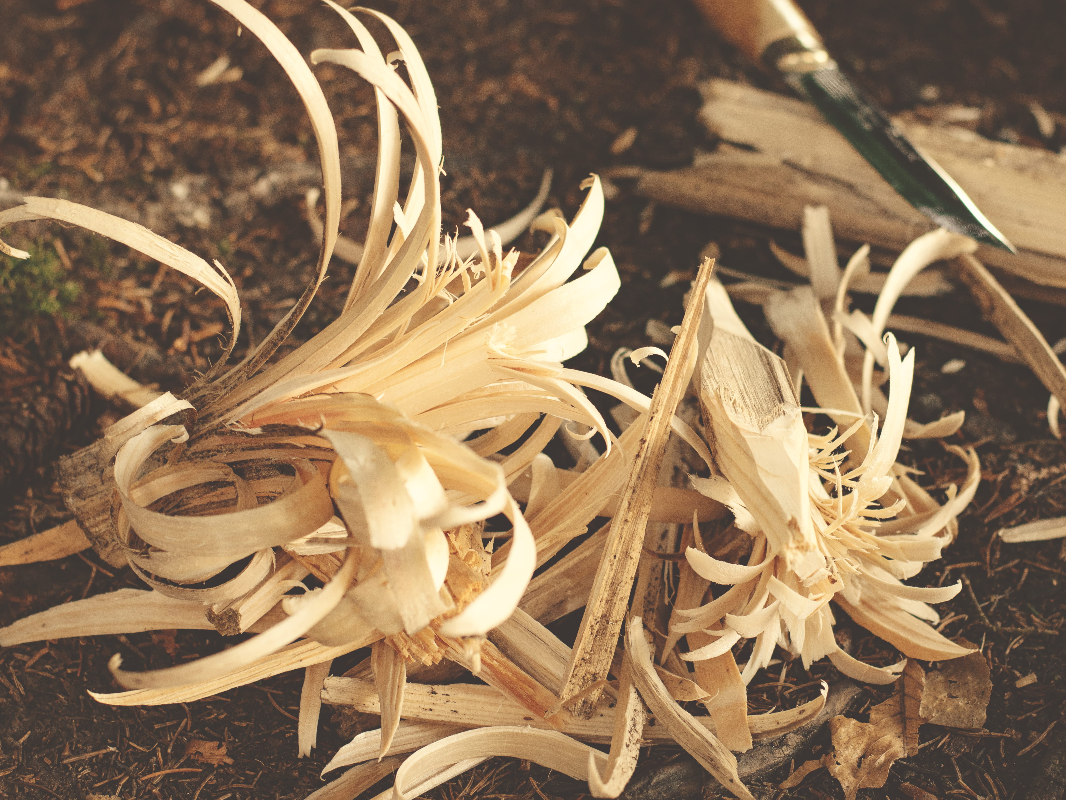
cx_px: 642
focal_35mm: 95
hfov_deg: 20.6
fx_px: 2926
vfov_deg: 15.6
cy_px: 376
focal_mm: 50
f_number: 4
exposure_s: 1/160
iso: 160
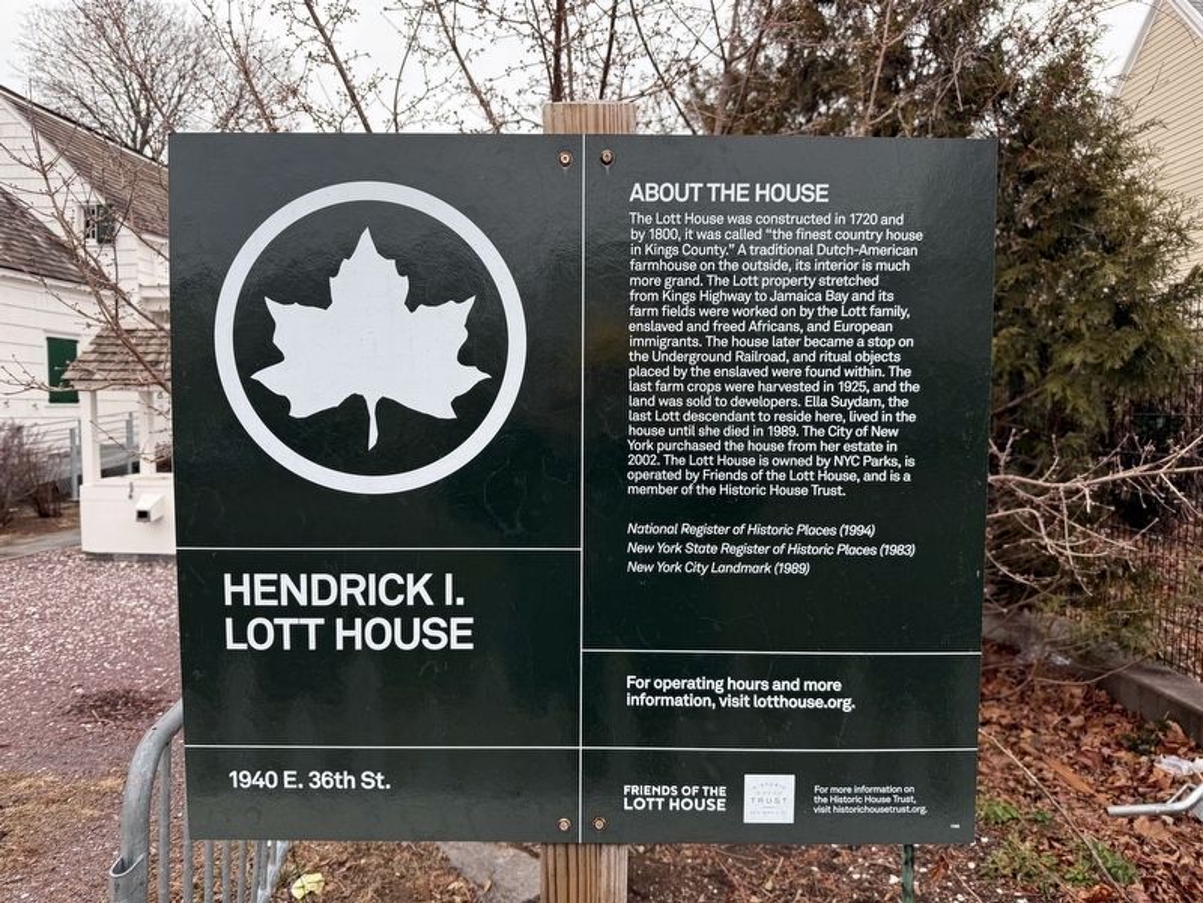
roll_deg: -0.8
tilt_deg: -3.2
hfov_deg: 71.6
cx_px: 602
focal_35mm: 24
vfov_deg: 56.8
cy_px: 452
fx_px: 834
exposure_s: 1/1018
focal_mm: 6.76
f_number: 1.78
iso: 100
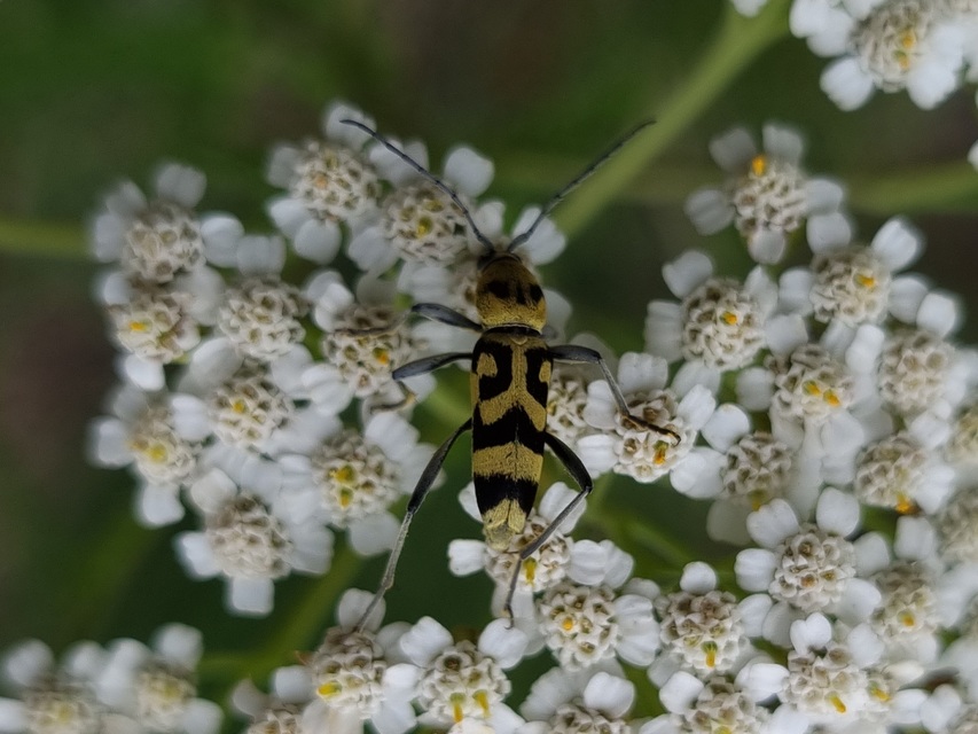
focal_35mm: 26
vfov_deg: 53.1
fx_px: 735
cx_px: 489
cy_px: 367
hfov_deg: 67.3
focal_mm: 5.4
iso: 50
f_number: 1.8
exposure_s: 1/2500
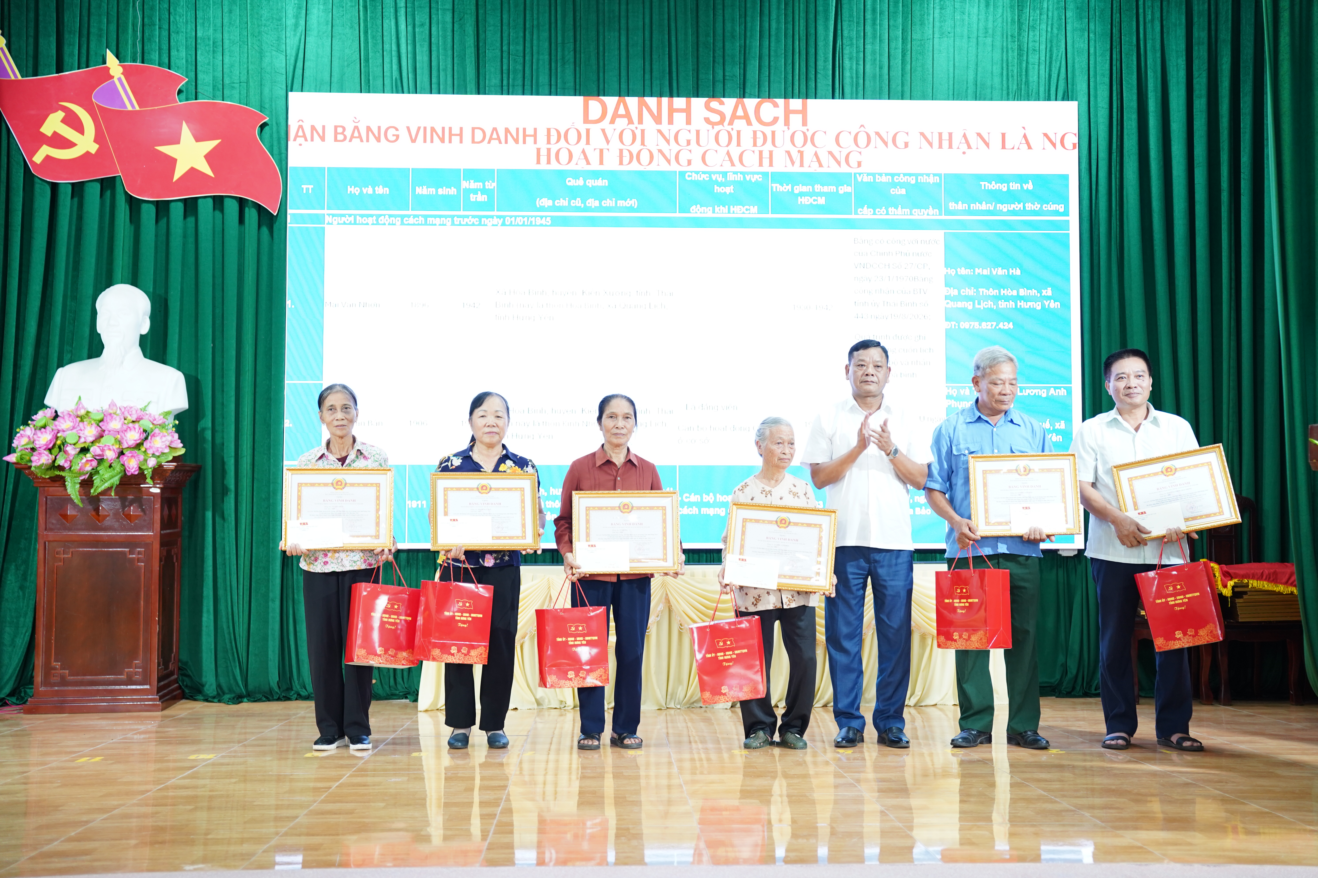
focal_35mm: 43
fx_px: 1589
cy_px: 439
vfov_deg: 30.9
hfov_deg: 45.1
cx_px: 659
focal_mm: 43.4
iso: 1000
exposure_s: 1/50
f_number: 2.8
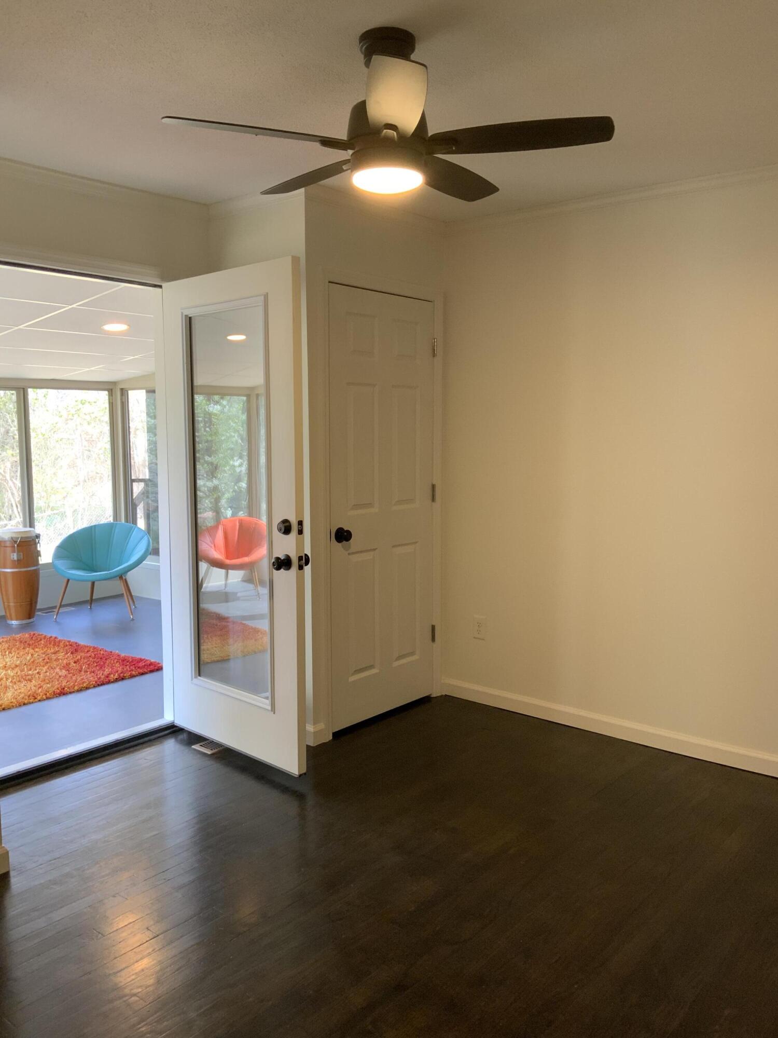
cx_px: 389
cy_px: 519
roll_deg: +0.3
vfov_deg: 61.7
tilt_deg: -6.3
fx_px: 869
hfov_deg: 48.2
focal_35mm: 29
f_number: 1.8
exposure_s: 1/60
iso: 64
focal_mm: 3
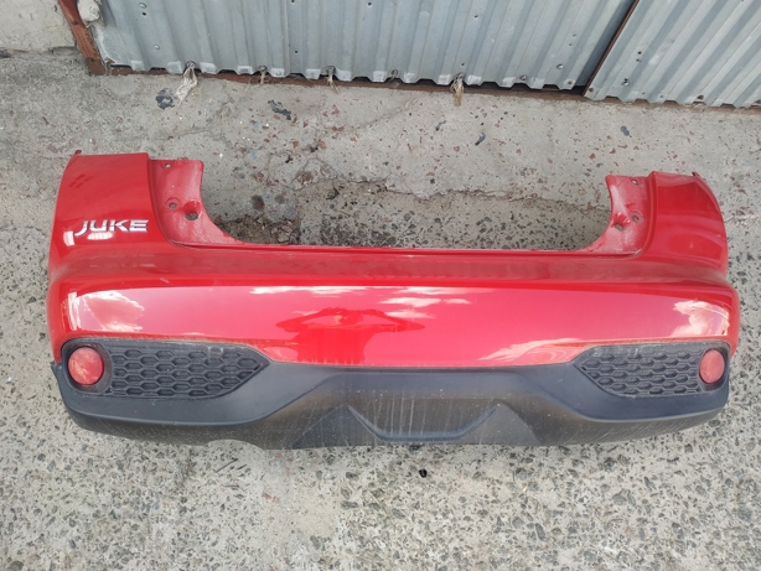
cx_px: 379
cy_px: 286
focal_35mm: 25
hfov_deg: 69.4
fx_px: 550
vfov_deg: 54.9
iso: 100
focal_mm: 3.94
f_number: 1.9
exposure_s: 1/193
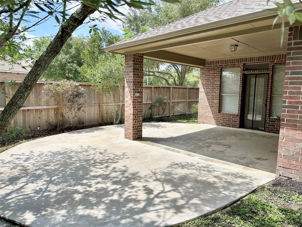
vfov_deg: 56.8
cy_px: 114
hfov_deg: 71.6
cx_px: 151
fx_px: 209
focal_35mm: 24
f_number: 1.78
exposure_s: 1/2967
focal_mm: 6.86
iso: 80
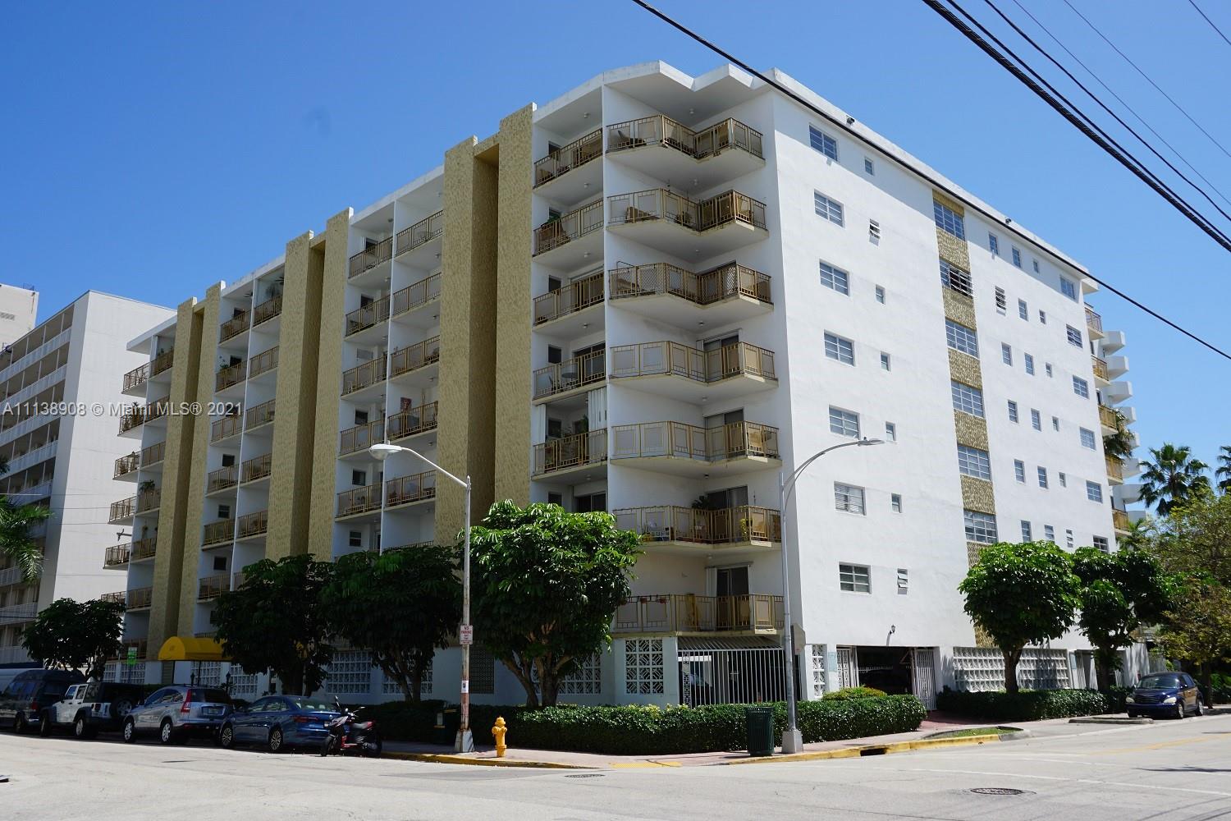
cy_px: 410
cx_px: 616
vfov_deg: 41.7
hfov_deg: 59.5
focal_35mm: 32
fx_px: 1077
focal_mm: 21
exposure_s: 1/160
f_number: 11
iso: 100
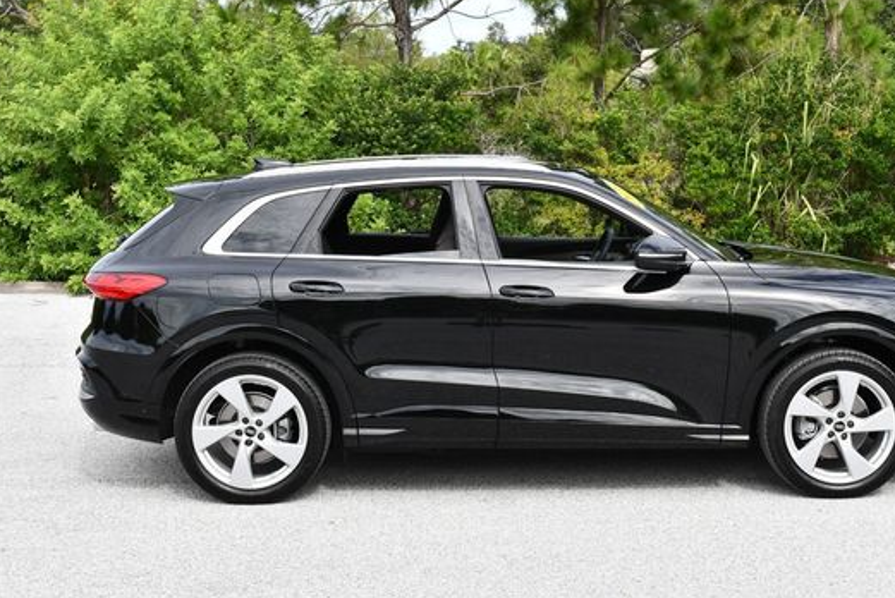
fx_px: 1468
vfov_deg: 23.0
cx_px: 522
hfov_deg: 33.8
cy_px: 239
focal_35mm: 59
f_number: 8
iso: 200
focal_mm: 24
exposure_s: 1/250
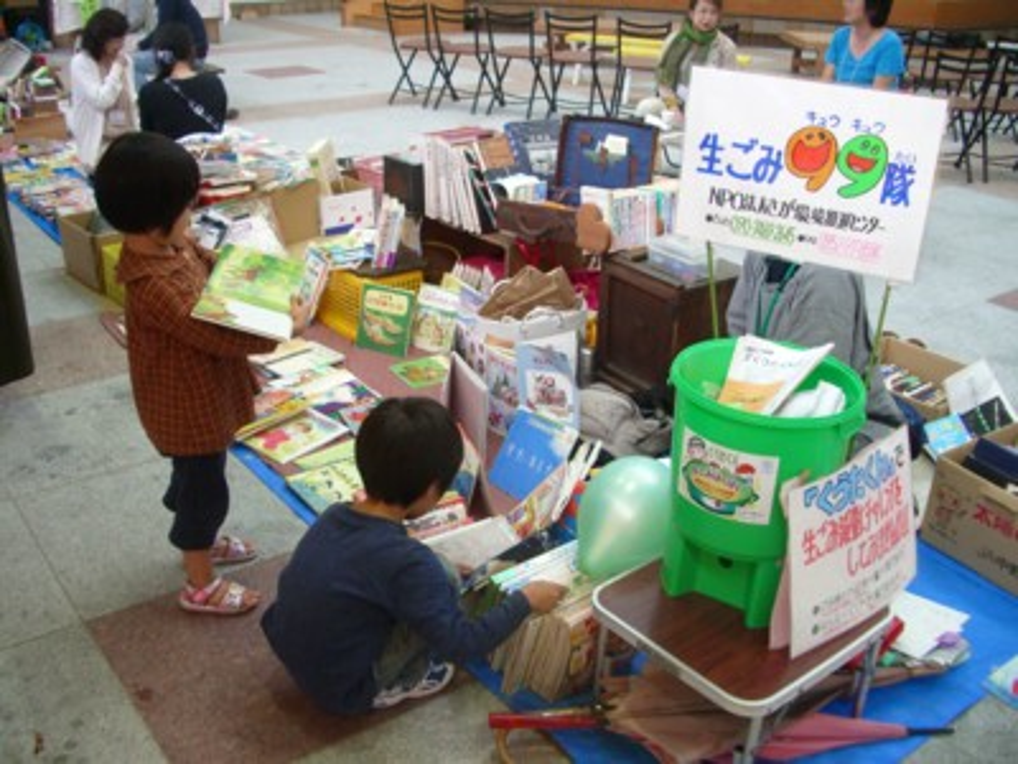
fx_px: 1029
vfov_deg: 40.7
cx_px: 509
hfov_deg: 52.6
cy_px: 382
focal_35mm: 35
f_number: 2.6
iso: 200
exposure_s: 1/50
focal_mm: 5.8
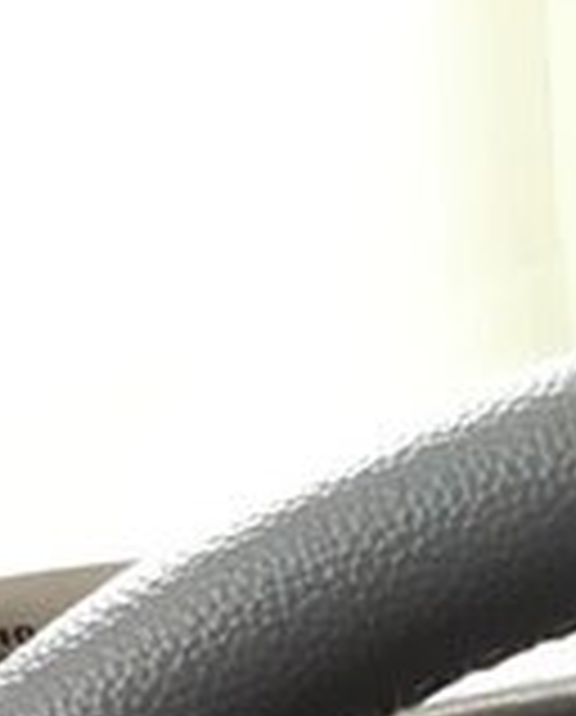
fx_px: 1741
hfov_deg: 17.3
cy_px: 923
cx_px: 814
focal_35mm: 82
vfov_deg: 21.1
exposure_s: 1/17
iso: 1250
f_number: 1.9
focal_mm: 3.6
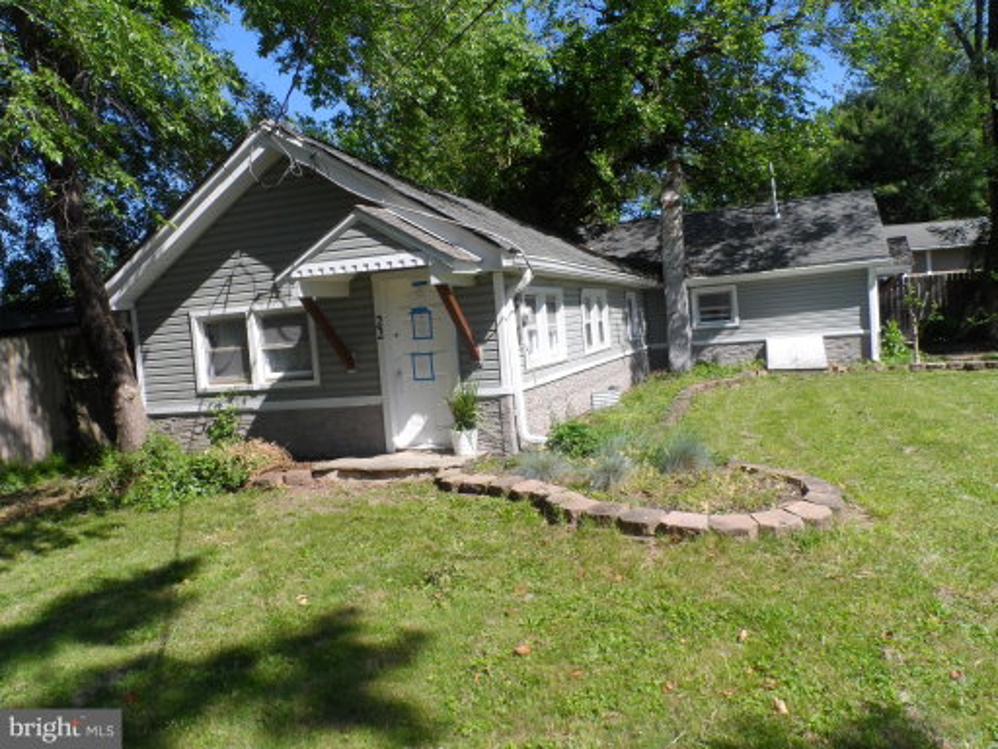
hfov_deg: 71.6
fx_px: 692
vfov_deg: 56.8
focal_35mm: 24
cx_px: 499
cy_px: 374
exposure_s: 1/350
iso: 80
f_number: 4.5
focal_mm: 4
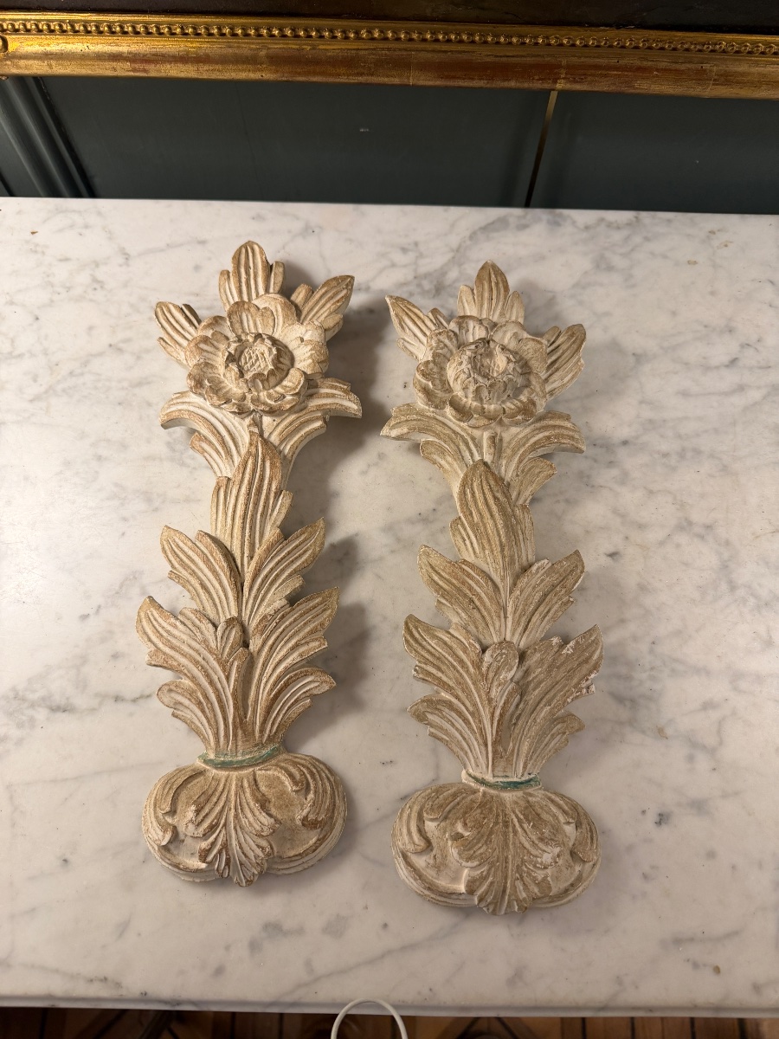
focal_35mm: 24
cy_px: 520
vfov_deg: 71.6
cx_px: 390
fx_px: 720
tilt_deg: -69.9
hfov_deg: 56.8
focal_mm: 6.76
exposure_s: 1/100
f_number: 1.78
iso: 160
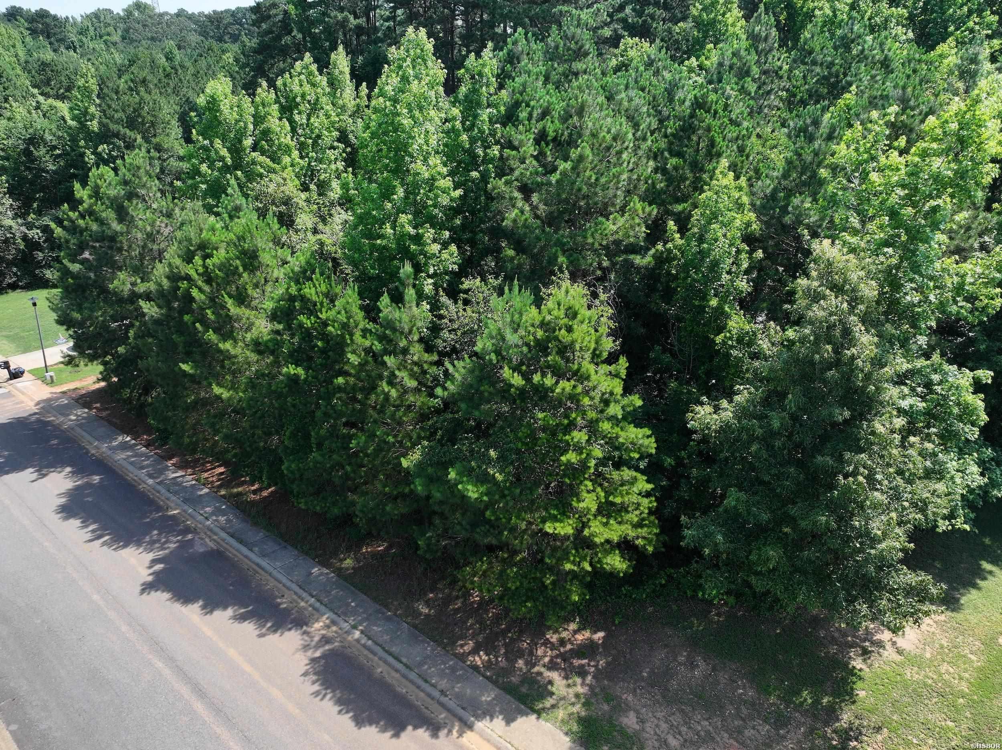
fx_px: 694
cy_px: 375
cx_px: 501
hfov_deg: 71.6
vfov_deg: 56.8
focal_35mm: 24
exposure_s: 1/1250
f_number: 2.8
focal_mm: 12.29
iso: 140
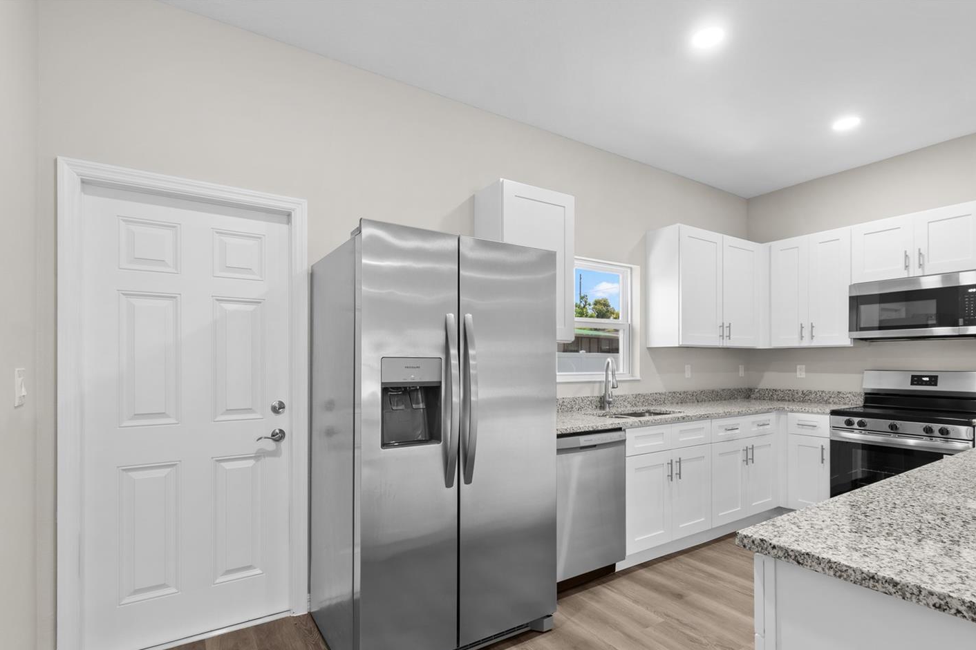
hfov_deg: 93.2
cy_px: 366
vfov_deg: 70.1
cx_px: 518
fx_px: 461
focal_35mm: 17
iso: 100
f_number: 7.1
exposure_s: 2.5
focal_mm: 10
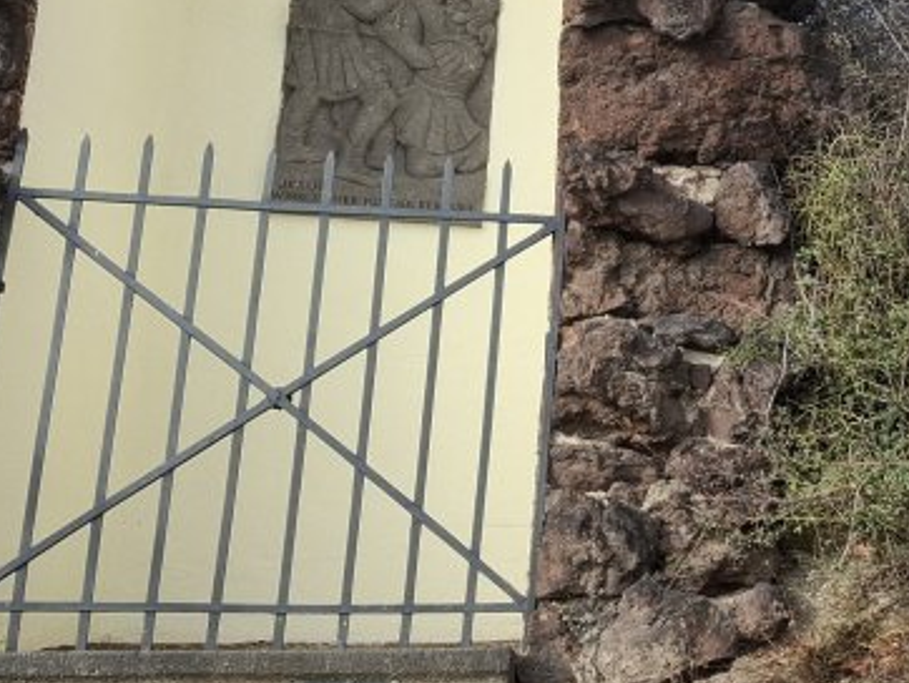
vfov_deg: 22.6
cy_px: 289
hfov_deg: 25.5
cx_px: 1190
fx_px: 1708
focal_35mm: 65
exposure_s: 1/722
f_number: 1.8
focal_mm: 5.54
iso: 50
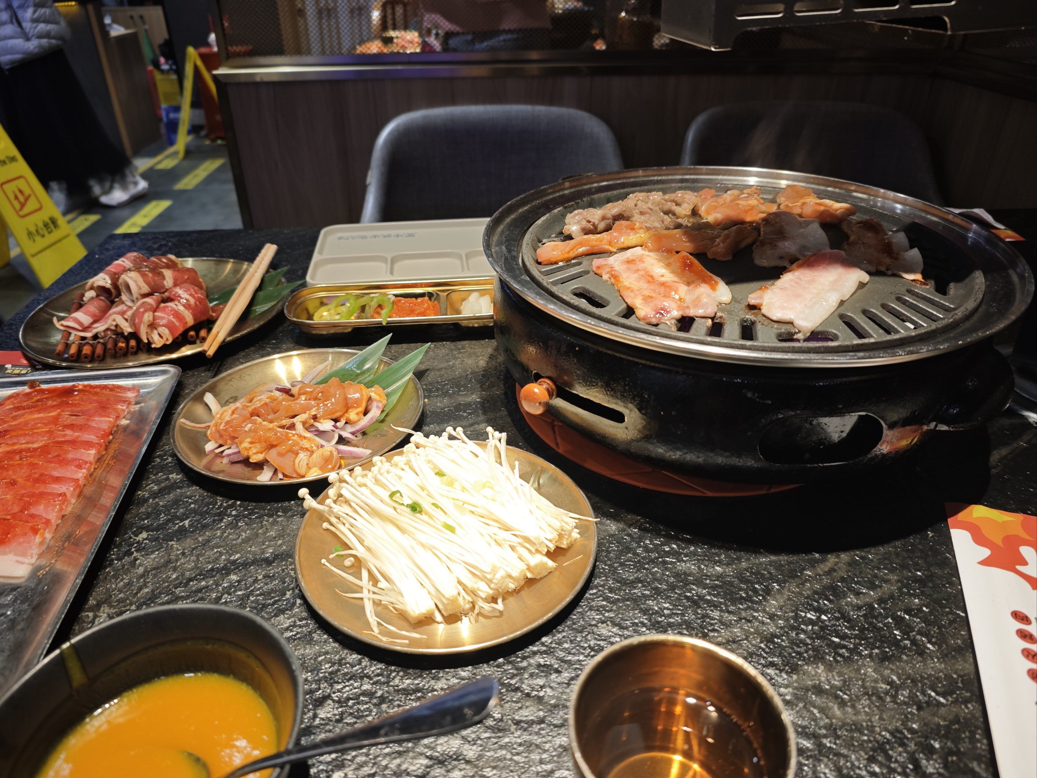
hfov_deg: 73.9
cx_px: 518
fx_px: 689
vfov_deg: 58.9
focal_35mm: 23
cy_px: 389
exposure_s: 1/50
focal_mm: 6.55
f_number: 1.6
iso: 80
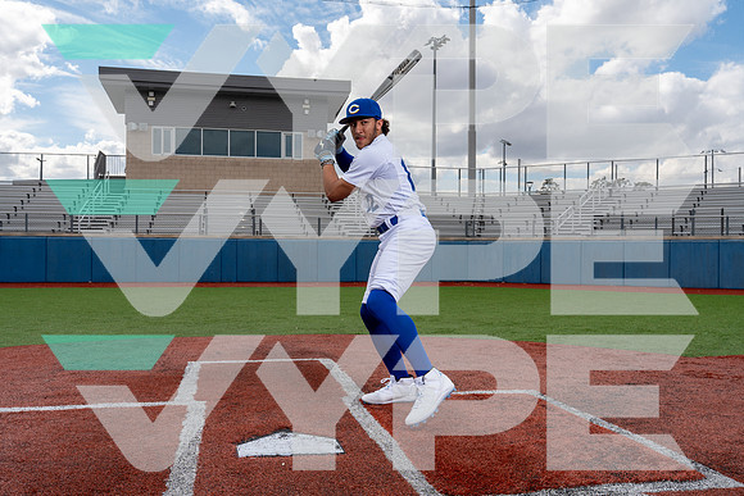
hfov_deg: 55.8
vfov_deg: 38.9
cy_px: 248
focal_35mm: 34
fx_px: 703
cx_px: 372
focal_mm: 34
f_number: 8
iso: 100
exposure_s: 1/250
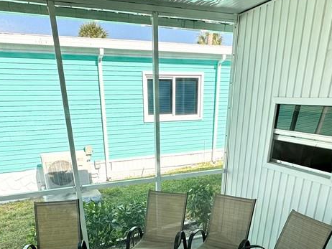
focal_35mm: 31
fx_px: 297
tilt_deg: -25.0
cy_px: 231
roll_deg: +0.6
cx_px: 164
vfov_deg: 41.3
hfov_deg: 58.3
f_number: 2.2
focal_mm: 2.22
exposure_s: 1/261
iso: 40
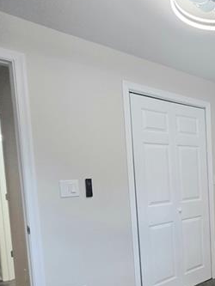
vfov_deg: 58.4
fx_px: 248
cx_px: 230
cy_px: 193
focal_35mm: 30
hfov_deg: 39.3
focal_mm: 1.7
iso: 80
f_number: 2.2
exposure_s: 1/50.3
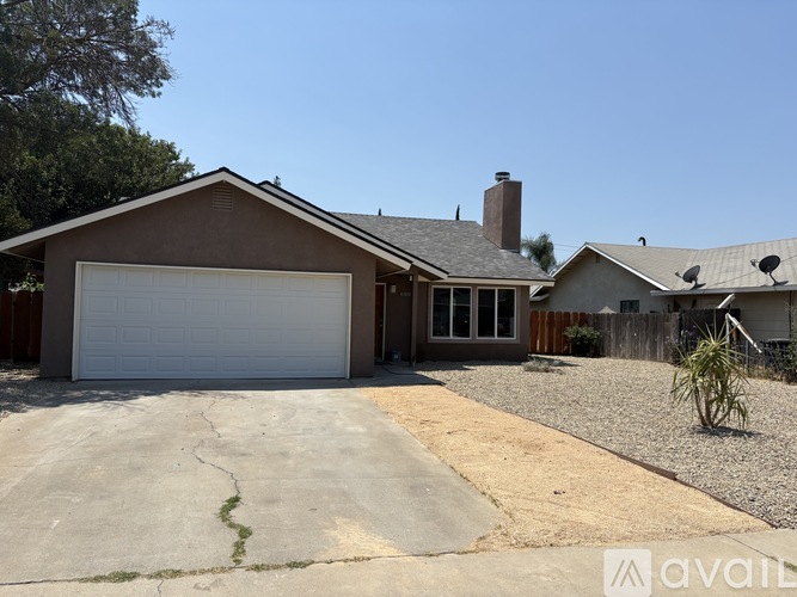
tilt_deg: +2.0
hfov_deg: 67.3
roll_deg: -2.2
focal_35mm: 26
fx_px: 599
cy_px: 298
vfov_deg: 53.0
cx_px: 398
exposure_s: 1/5348
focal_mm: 5.96
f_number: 1.6
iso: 50
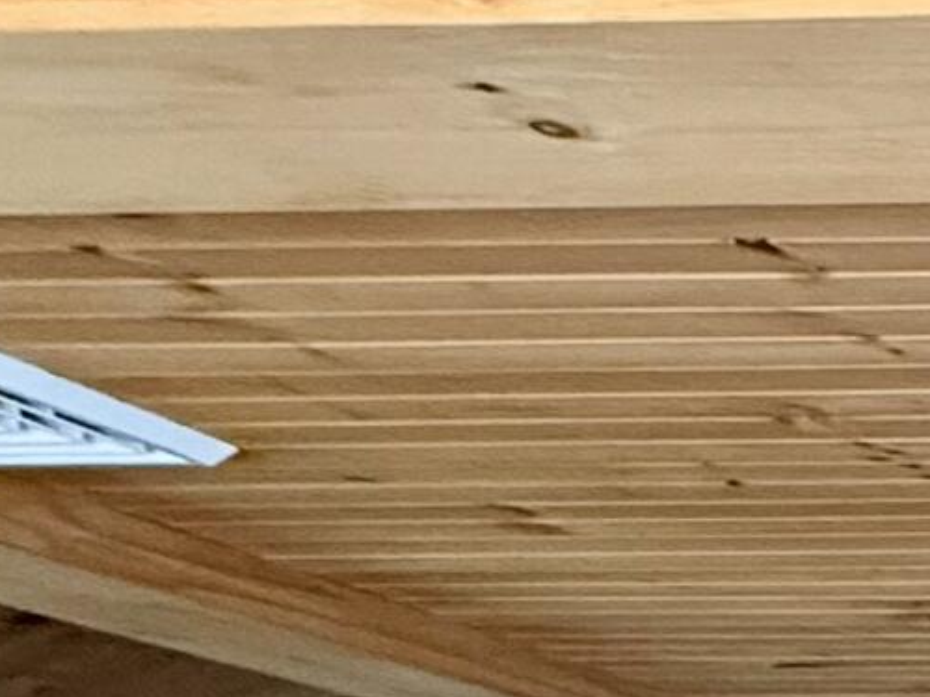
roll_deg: +0.0
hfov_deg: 16.0
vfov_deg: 16.1
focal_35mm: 84
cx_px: 2024
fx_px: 2257
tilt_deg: +3.8
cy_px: 1043
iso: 500
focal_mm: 2.22
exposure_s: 1/60
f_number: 2.2
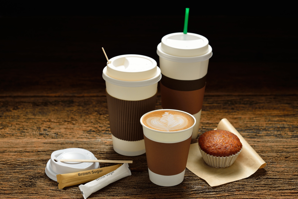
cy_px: 100
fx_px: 497
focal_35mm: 60
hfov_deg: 33.4
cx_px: 149
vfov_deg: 22.6
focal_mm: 60
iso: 100
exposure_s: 1/125
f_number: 8
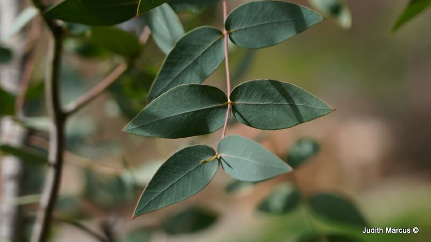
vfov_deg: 5.5
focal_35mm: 223
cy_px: 99
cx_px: 215
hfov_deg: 9.7
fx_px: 2543
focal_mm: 141
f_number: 6.3
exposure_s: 1/500
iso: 250
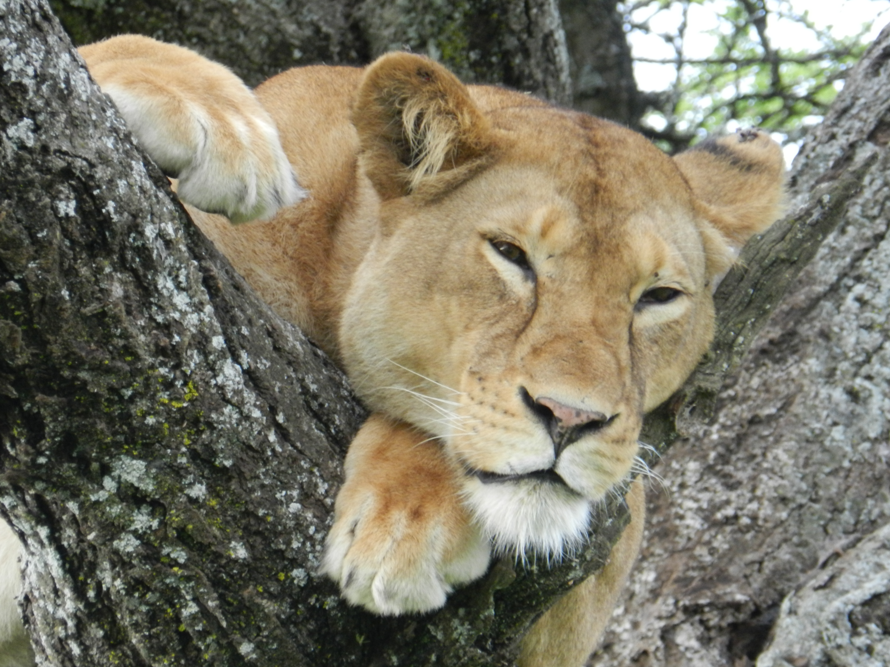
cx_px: 445
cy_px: 334
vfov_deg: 2.8
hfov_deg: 3.7
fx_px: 13832
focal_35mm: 538
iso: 400
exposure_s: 1/50
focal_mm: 95.6
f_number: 5.7
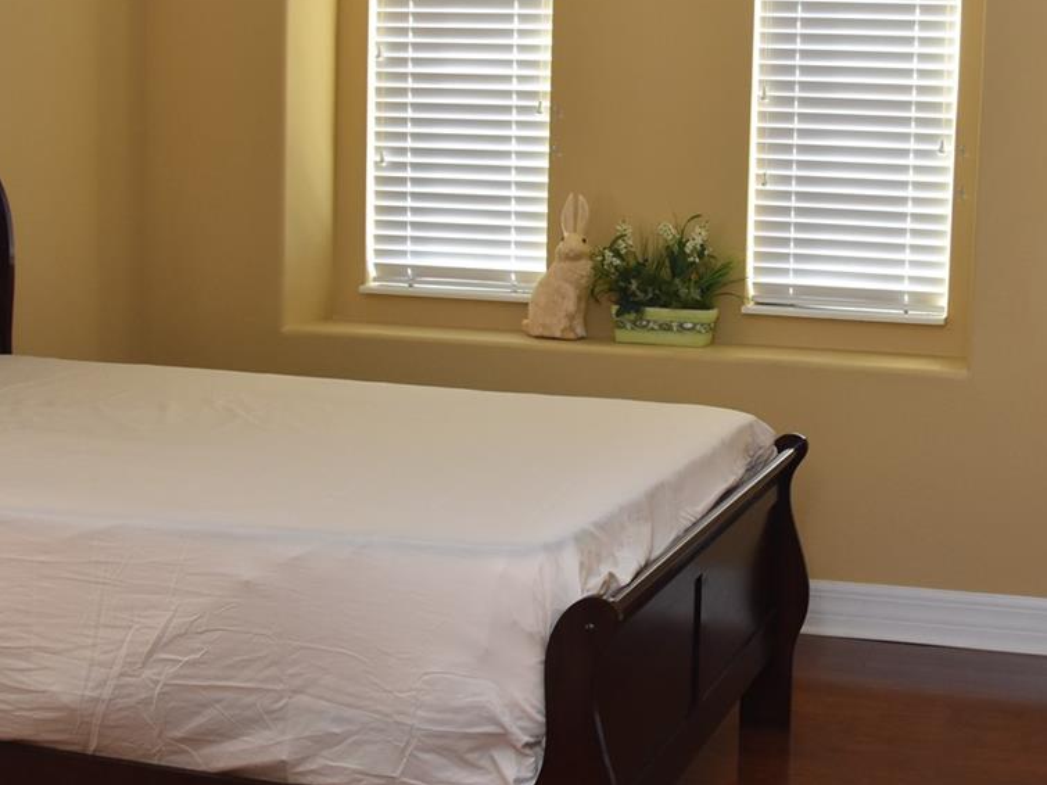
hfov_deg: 34.3
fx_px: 1663
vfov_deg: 26.5
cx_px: 765
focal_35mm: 55
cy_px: 374
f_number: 4
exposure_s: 1/60
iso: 560
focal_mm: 18
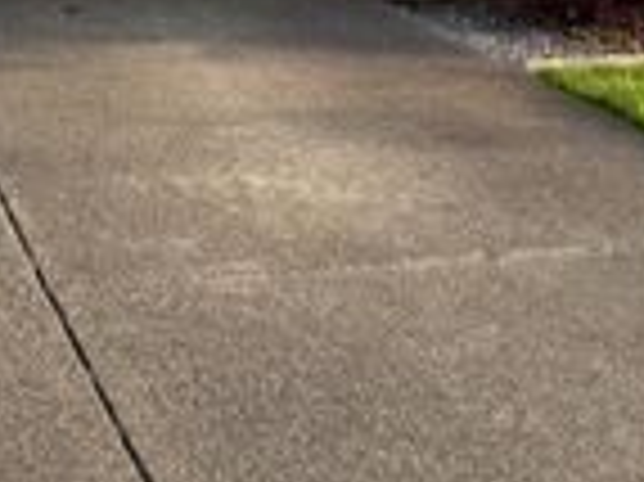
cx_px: 176
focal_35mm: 84
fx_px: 1561
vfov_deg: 15.8
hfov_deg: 23.1
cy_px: -291
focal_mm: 6.76
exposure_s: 1/331
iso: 80
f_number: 1.78
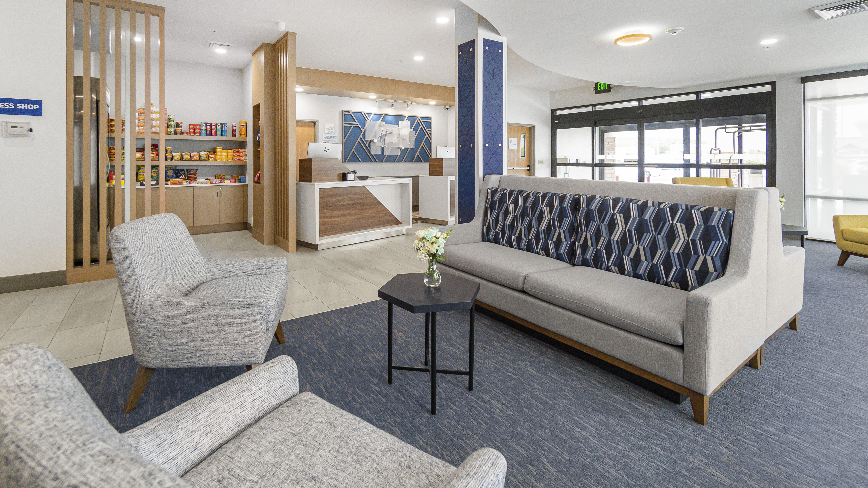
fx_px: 368
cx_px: 430
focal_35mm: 16
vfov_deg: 66.5
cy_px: 197
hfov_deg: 99.4
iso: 1000
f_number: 4
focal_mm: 10
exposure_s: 1/160
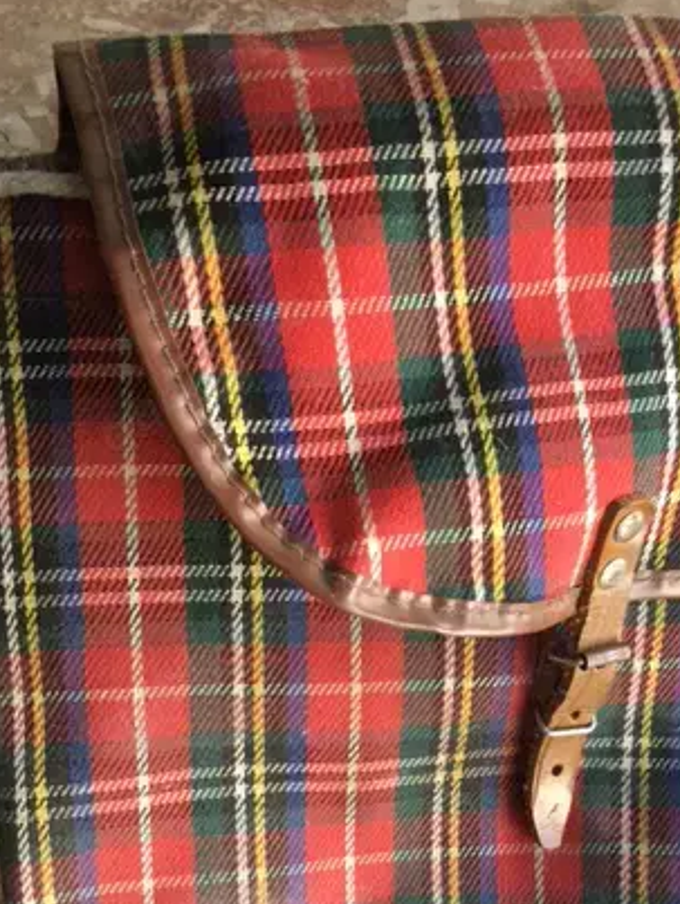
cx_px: 498
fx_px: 1203
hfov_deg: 31.1
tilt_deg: -58.7
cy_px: 668
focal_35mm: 46
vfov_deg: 40.2
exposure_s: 1/33
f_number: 2.2
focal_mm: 4.15
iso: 100
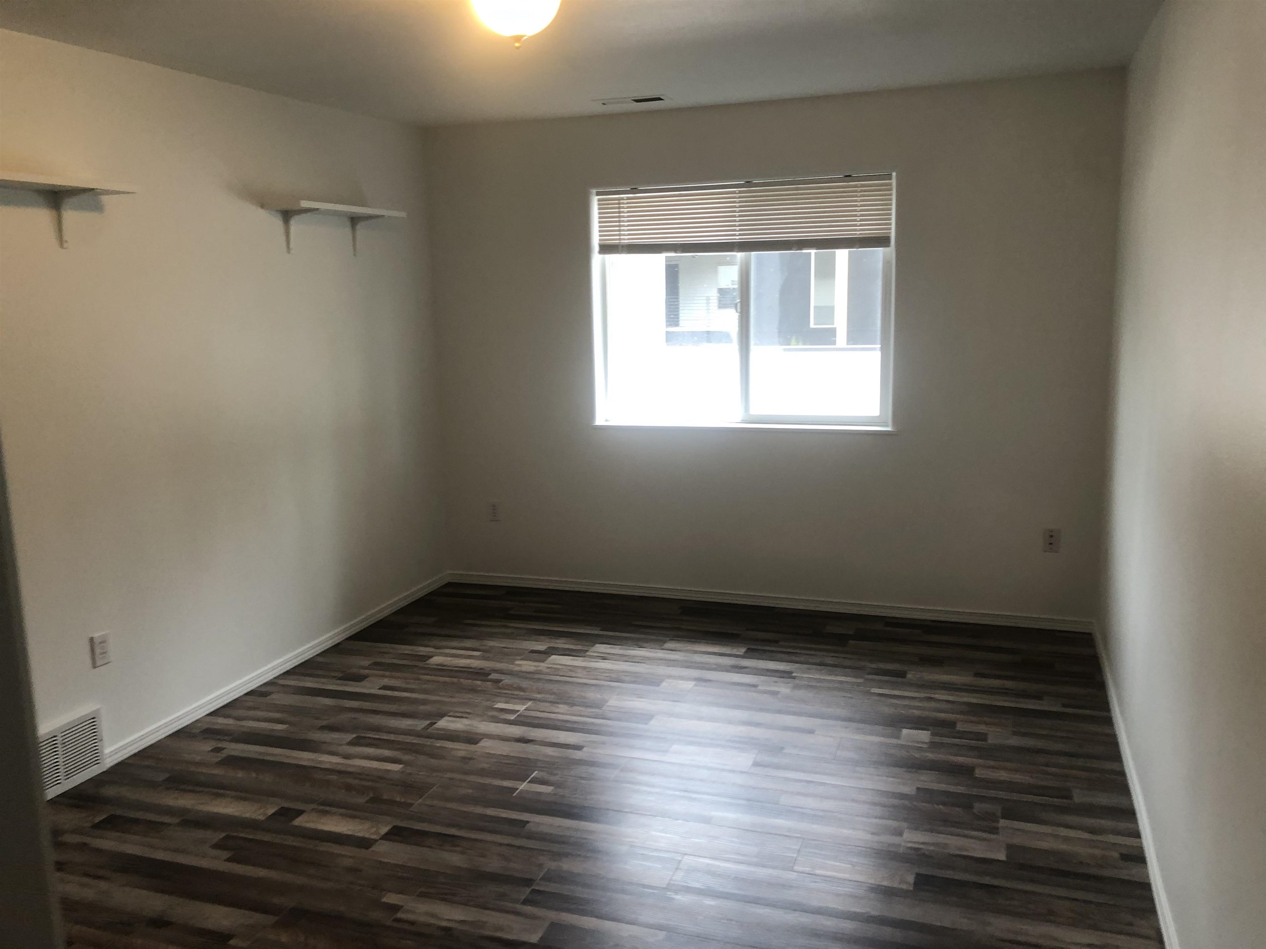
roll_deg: +2.2
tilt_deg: -11.6
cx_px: 633
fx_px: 1024
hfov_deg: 63.4
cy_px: 474
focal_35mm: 28
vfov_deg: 49.7
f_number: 1.8
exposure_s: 1/30
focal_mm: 4
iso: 25
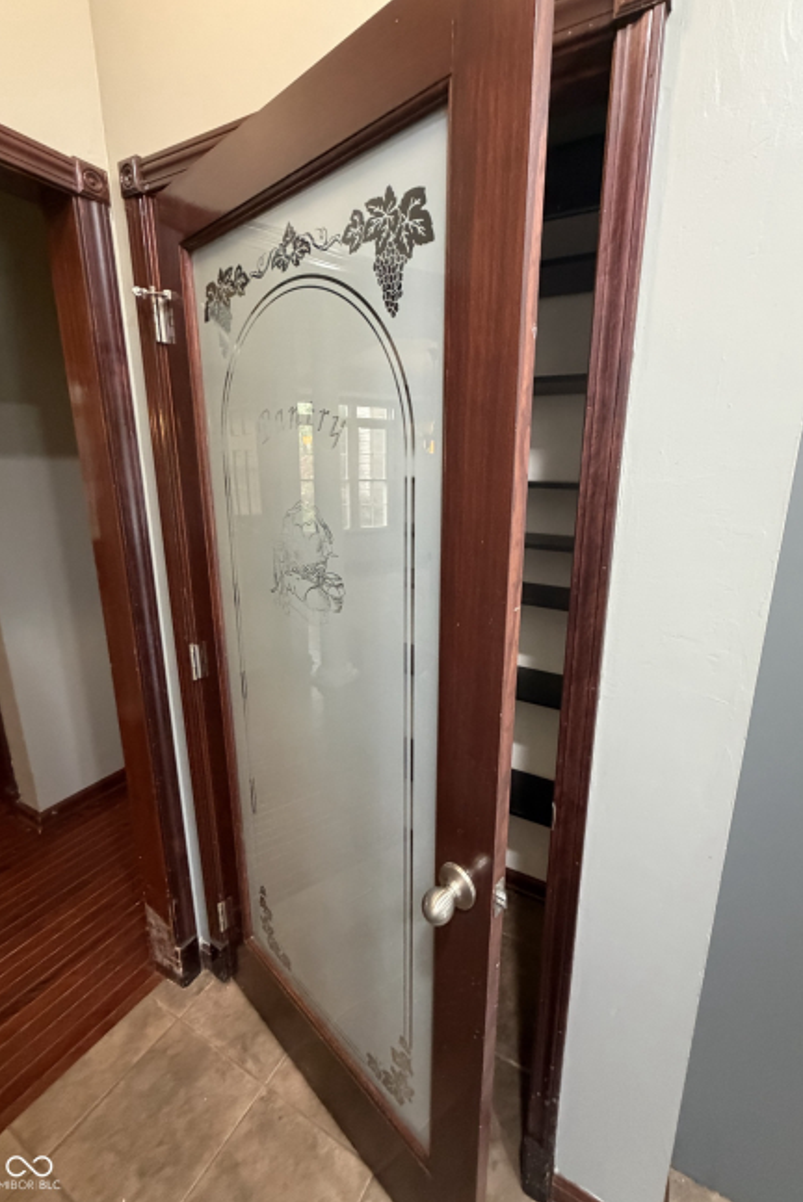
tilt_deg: -13.5
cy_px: 584
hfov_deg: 77.1
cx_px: 446
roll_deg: +0.5
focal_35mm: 15
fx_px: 501
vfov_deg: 100.3
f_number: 2.2
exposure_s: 1/60
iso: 640
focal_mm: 2.22
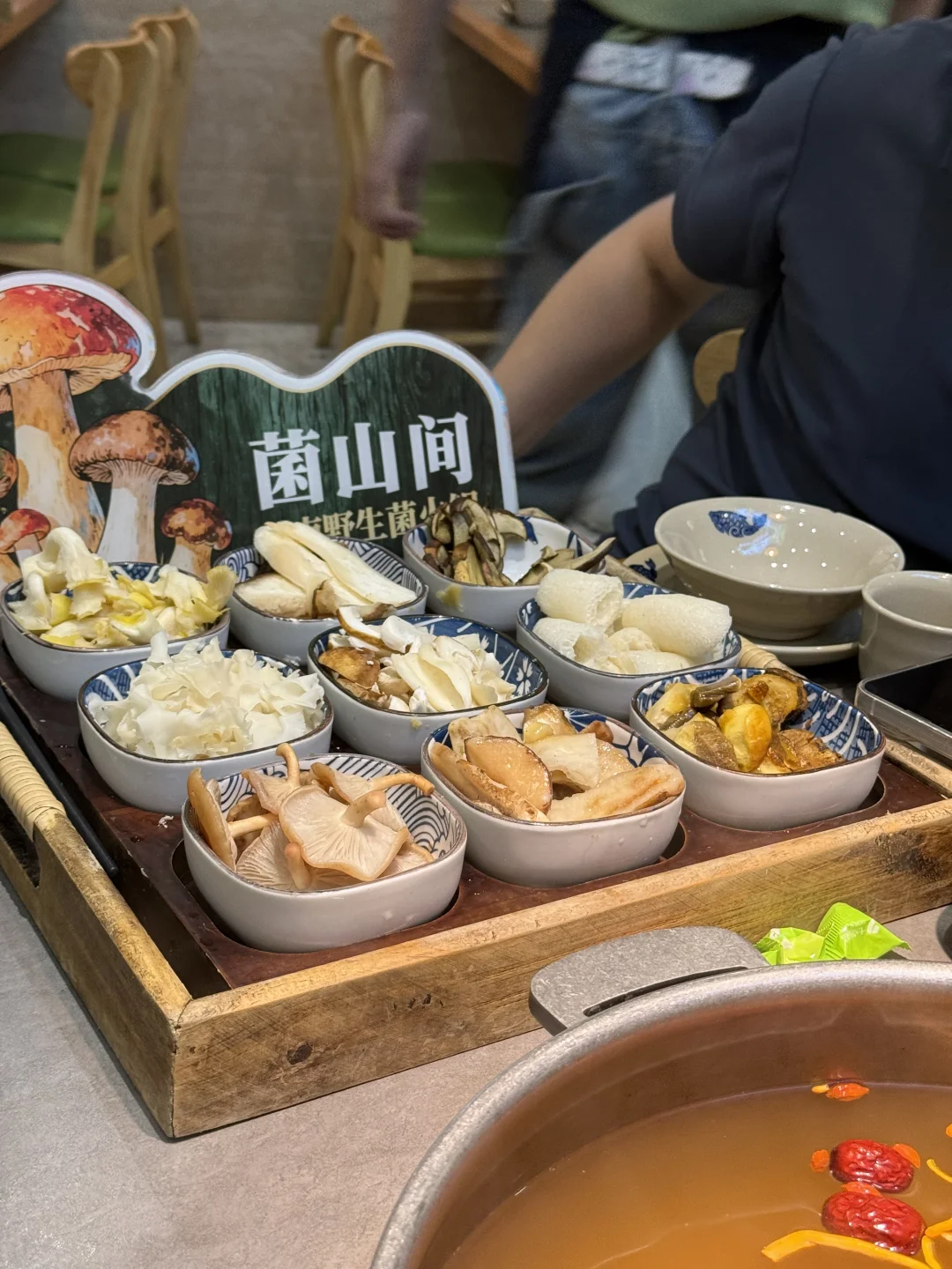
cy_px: 634
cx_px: 476
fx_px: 1760
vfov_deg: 39.7
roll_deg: -4.1
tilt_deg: -24.5
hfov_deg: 30.3
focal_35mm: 48
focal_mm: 6.76
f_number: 1.78
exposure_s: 1/50
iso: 100
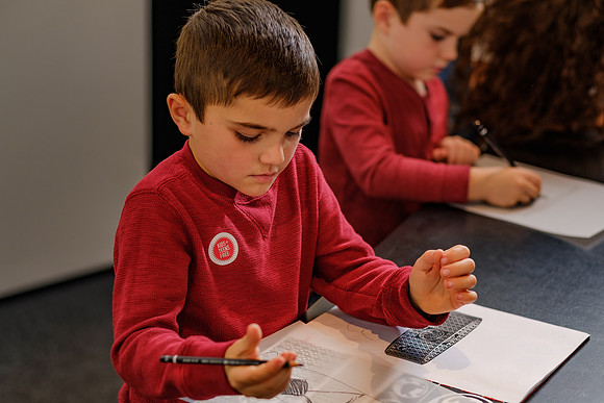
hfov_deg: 22.5
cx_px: 286
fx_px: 1519
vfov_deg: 15.1
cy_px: 210
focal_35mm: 90
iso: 200
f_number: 2
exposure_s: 1/125
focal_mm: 56
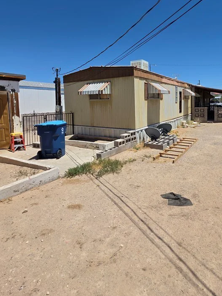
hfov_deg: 67.4
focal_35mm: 19
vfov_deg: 83.2
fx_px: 163
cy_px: 113
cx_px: 142
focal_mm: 2.2
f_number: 1.9
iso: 40
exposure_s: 1/3873
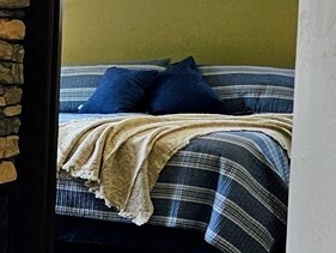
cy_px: 199
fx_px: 1272
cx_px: -581
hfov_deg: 11.2
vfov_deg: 11.3
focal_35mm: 131
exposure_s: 1/120
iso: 64
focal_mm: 6.3
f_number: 1.7
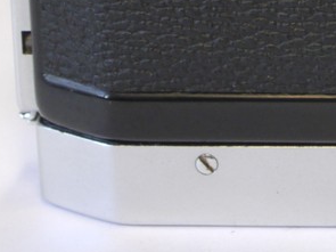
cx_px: 587
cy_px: -160
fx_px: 2765
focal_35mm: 285
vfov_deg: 5.2
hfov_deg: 6.8
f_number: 10
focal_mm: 35
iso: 400
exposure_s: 1/10
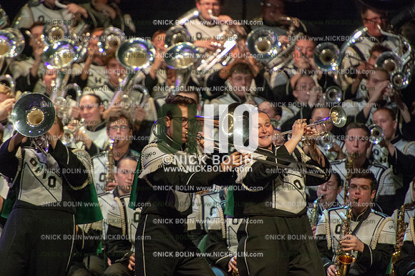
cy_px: 138
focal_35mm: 400
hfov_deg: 5.2
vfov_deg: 3.4
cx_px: 208
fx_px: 4608
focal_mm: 400
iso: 8000
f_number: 5.6
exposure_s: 1/320
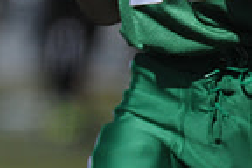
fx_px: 16904
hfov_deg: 0.9
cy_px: -137
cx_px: -210
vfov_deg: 0.6
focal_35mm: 2415
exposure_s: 1/8000
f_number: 4
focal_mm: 400
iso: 640
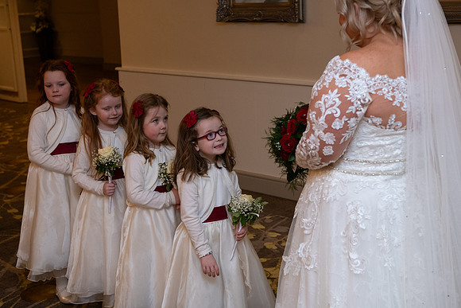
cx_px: 238
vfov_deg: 23.9
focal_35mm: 57
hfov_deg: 35.2
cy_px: 149
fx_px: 727
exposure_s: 1/160
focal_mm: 55
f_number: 5
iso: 1000
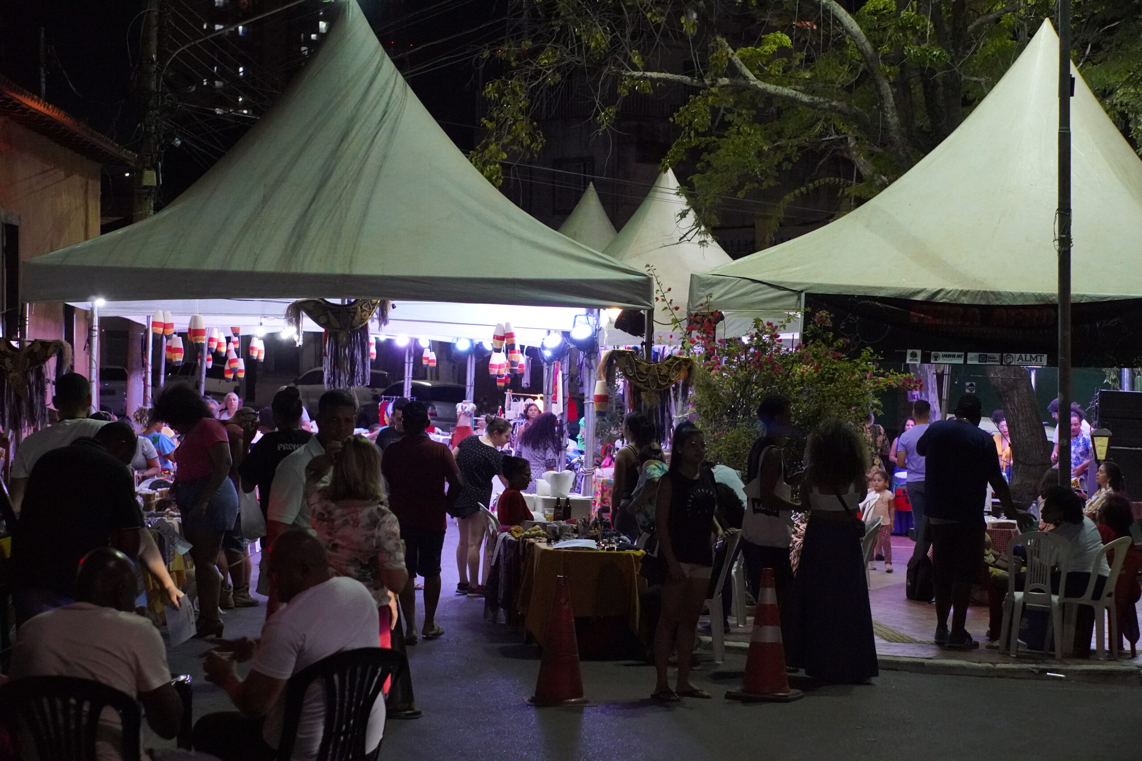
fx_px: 2379
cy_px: 380
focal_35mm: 75
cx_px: 571
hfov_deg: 27.0
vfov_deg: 18.2
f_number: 3.5
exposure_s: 1/160
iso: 6400
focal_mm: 50
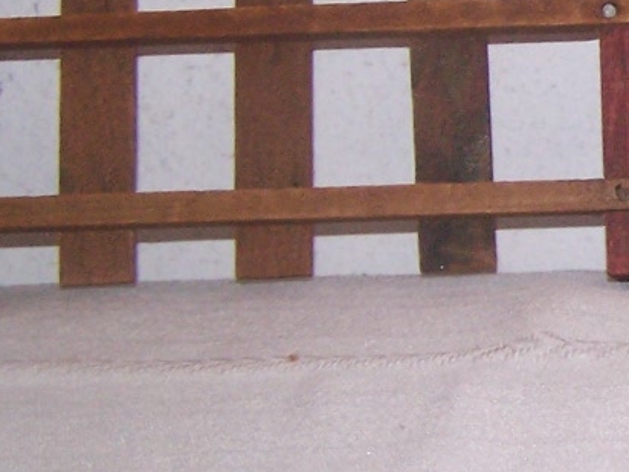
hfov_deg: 13.0
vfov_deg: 10.4
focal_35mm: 143
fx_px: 2598
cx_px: 988
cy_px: 148
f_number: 2.8
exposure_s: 1/60
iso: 140
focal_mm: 6.3
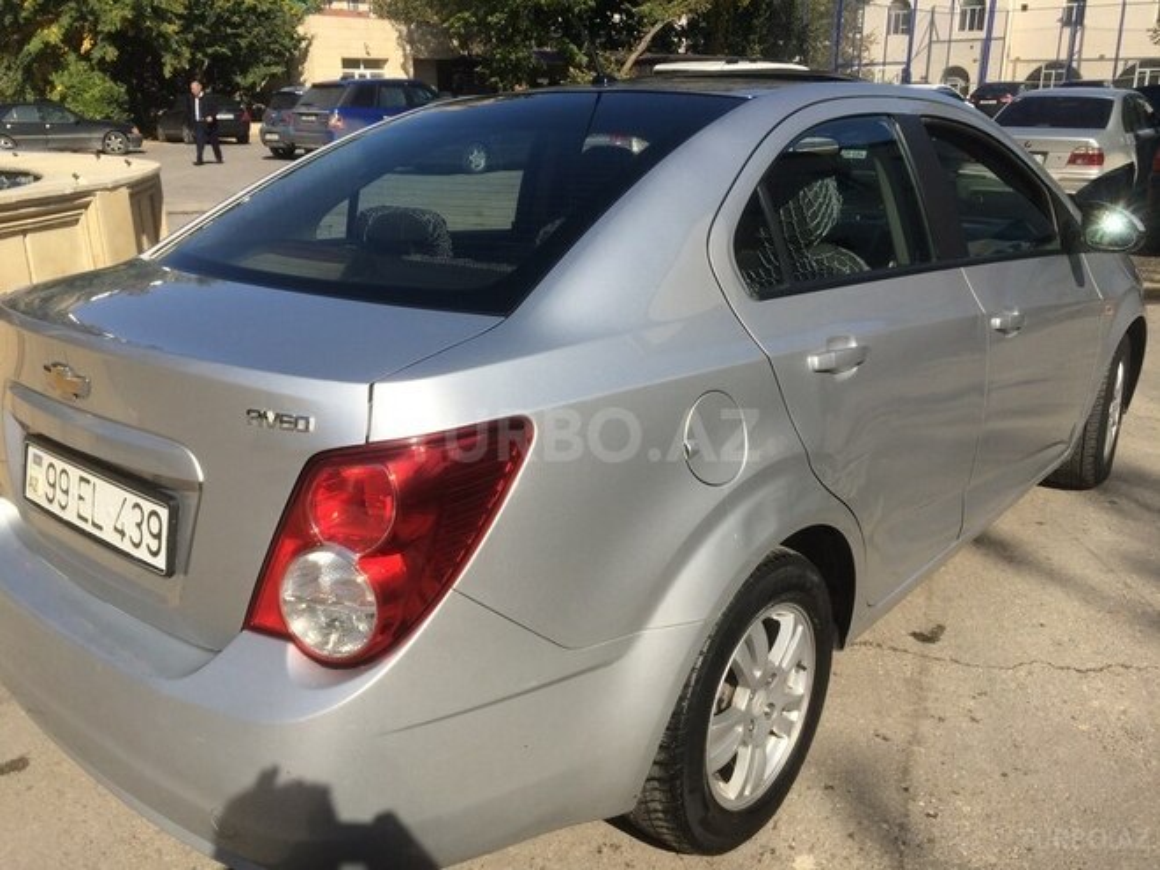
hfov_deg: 61.7
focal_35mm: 29
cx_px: 580
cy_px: 435
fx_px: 972
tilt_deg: -21.1
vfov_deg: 48.2
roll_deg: +0.0
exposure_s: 1/2160
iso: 32
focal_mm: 4.15
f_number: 2.2
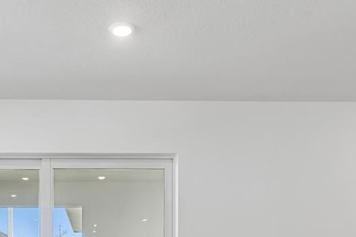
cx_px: 108
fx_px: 445
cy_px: 268
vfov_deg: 27.1
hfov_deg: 42.8
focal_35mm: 45
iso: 100
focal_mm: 10
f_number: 7.1
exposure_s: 1/80
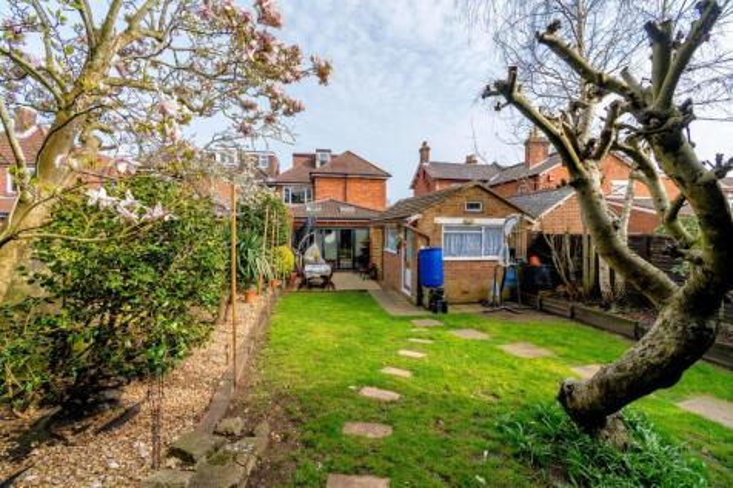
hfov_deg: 100.4
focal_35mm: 15
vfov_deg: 77.3
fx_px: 305
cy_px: 244
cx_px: 366
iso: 400
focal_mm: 10
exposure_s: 1/1250
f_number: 7.1
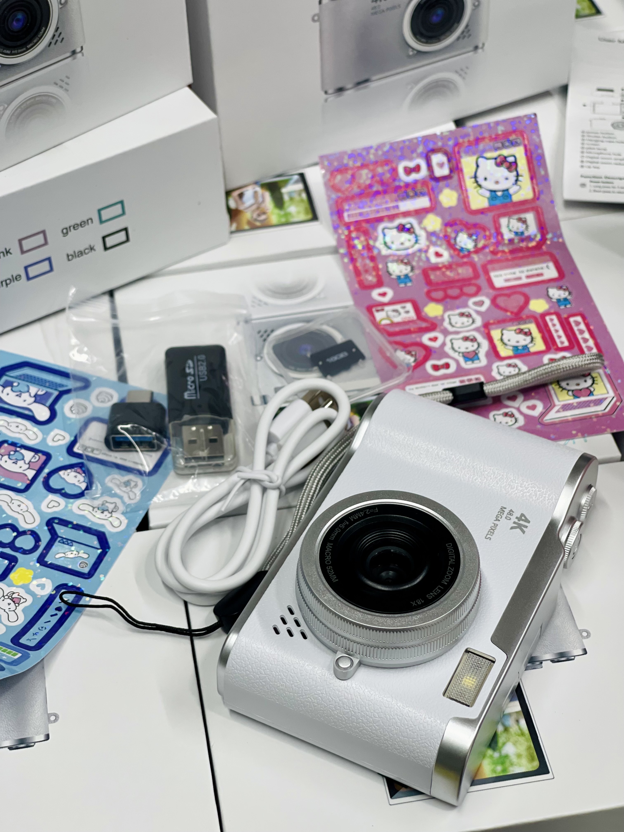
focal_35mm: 64
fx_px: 1538
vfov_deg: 30.3
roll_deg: +0.7
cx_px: 312
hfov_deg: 22.9
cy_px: 416
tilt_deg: -44.6
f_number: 2.2
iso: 64
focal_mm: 7.5
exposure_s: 1/100
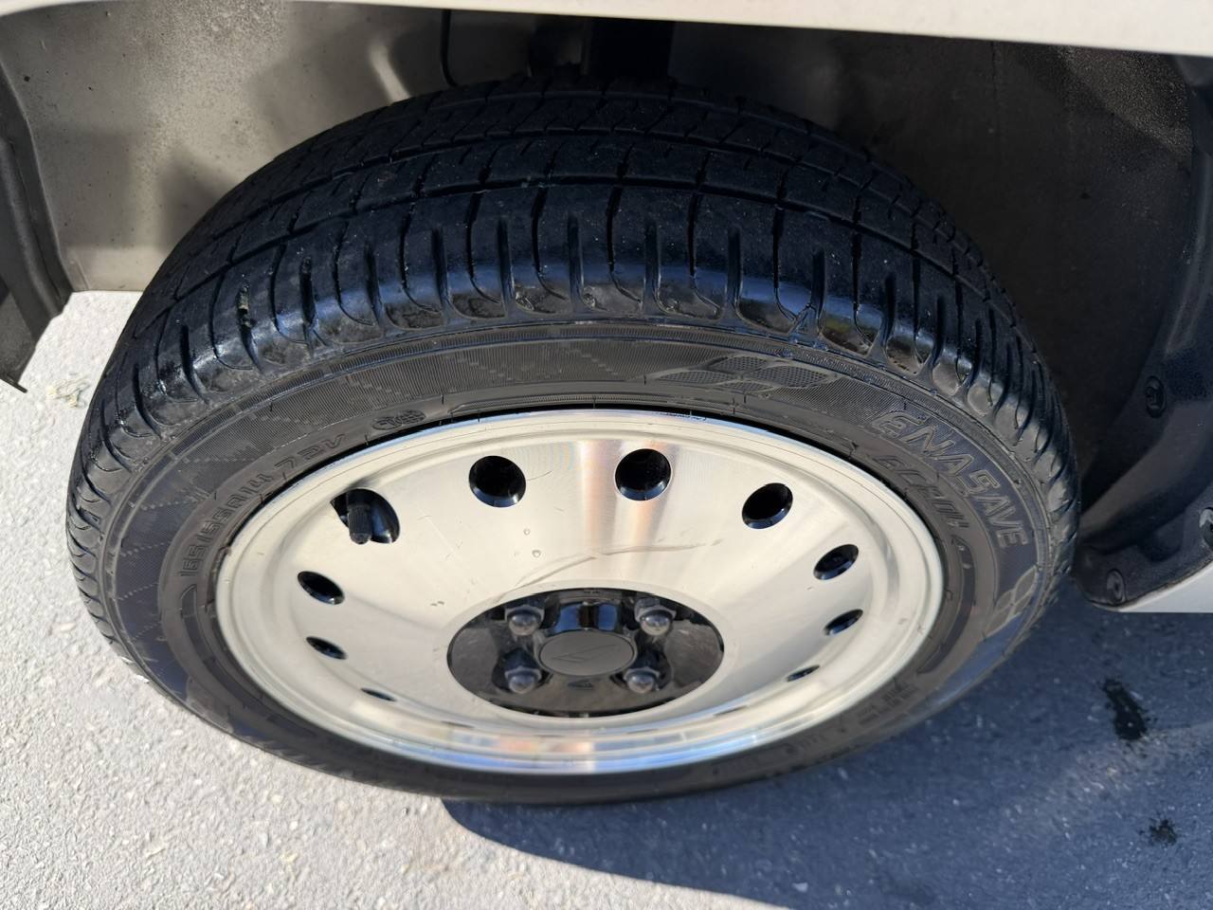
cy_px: 455
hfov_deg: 71.6
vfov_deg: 56.8
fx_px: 841
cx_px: 606
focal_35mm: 24
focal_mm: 6.76
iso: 80
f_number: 1.78
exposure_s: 1/757
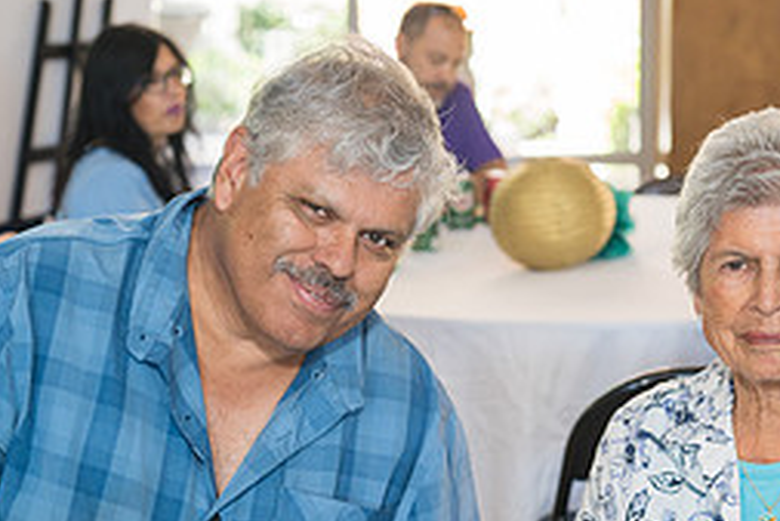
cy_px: 384
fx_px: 1756
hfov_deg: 25.0
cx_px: 444
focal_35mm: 81
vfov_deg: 16.8
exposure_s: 1/160
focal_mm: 35
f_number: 2.5
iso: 500
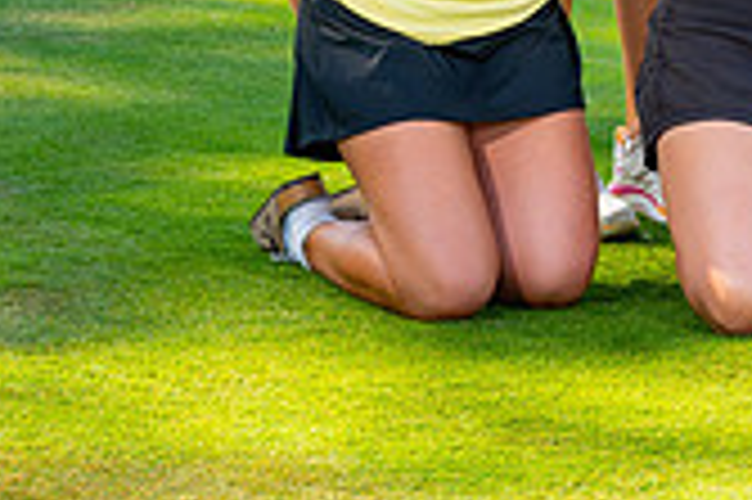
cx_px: 1117
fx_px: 4361
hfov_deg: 9.6
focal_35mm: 209
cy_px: -363
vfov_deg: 6.4
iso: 100
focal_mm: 60
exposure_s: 1/60
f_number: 9
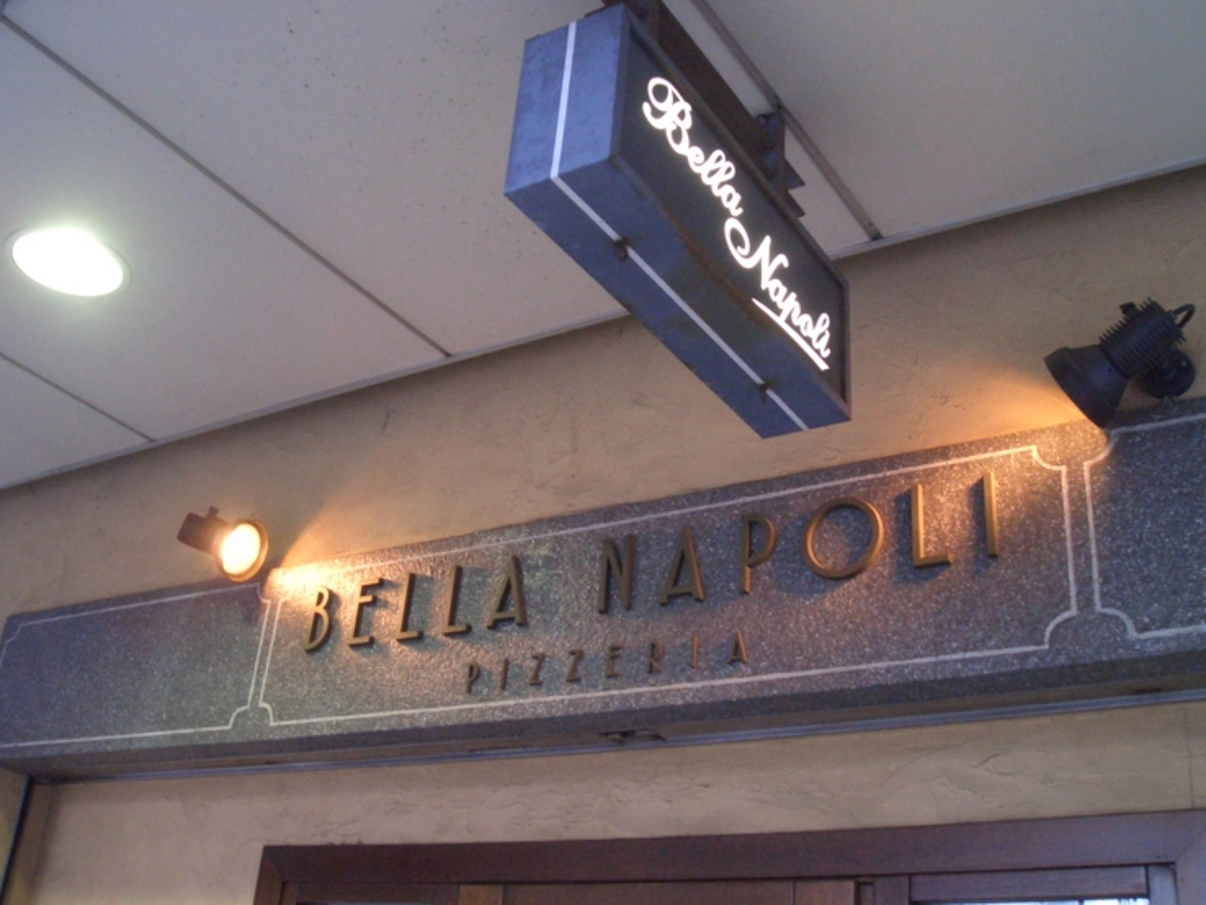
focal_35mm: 39
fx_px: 1359
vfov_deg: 36.8
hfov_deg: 47.8
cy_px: 438
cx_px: 616
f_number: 4
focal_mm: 4.8
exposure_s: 1/20
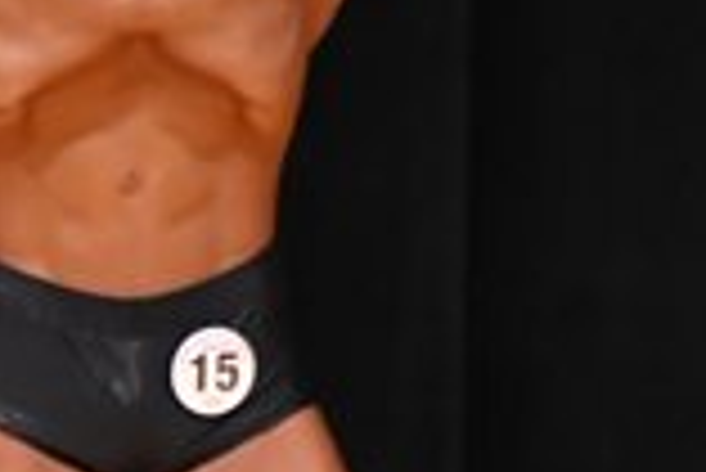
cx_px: -641
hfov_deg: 1.5
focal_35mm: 1405
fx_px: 27578
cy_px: 315
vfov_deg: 1.0
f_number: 5.6
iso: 4000
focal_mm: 190
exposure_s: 1/400
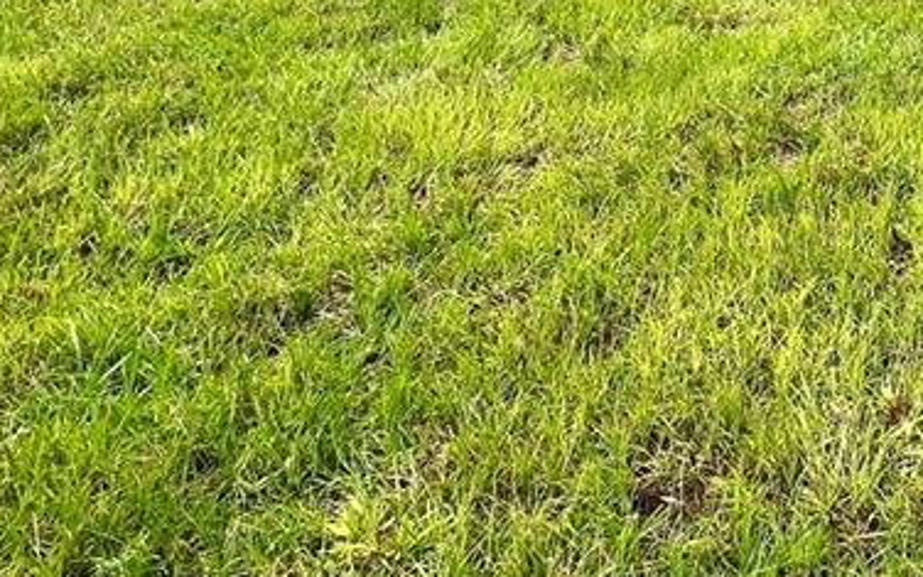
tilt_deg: +0.3
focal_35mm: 44
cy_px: -300
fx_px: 1107
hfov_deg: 39.4
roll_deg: -0.8
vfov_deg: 23.2
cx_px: 943
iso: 32
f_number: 1.8
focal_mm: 1.57
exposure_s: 1/245
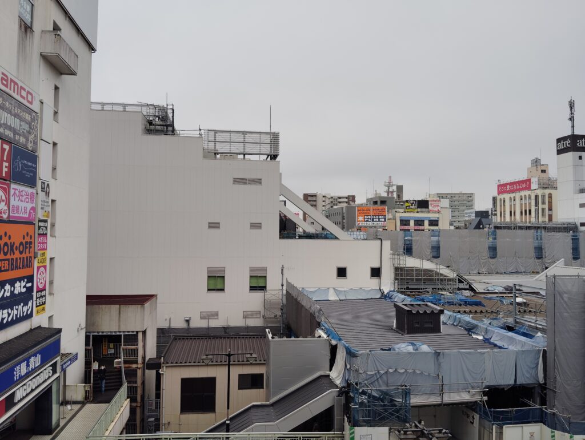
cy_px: 220
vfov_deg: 49.9
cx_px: 292
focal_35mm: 28
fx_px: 474
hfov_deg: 63.4
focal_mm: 4.22
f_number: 1.8
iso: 50
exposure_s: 1/476
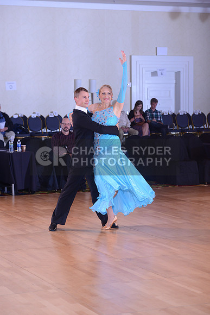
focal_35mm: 98
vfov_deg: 20.8
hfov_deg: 14.0
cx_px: 105
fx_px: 857
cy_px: 158
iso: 1250
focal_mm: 98
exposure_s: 1/250
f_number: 4.5
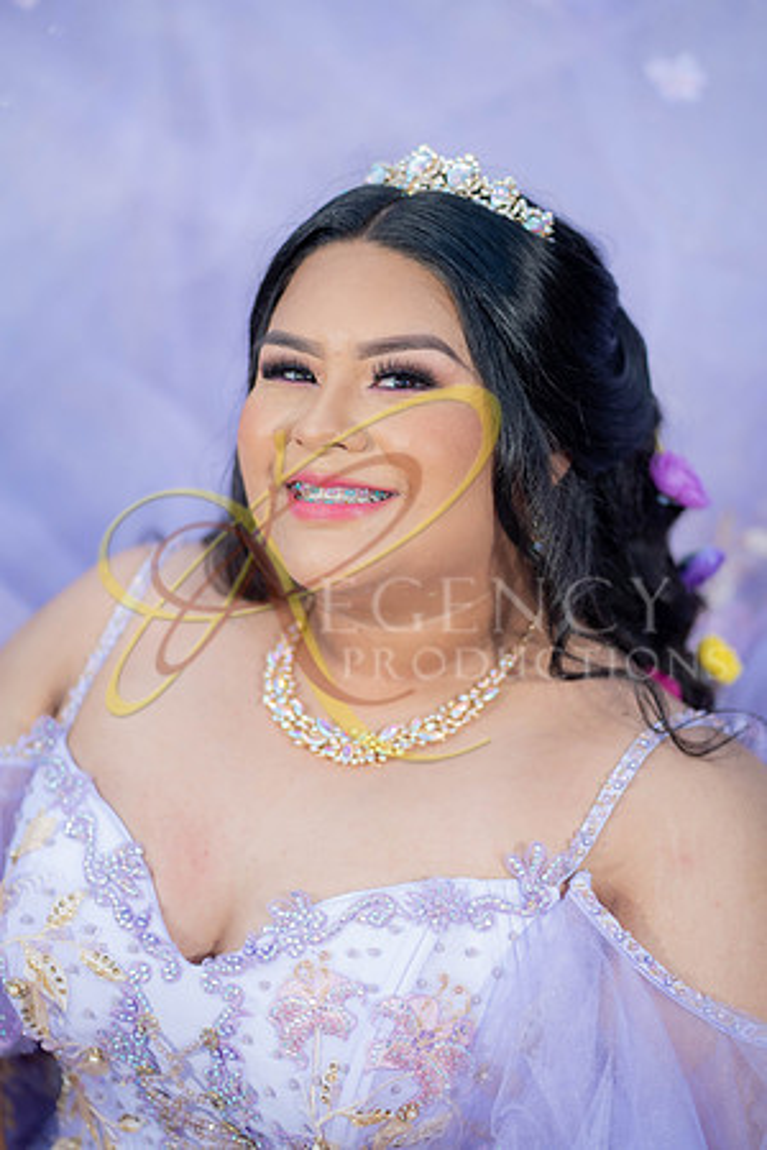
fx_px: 2716
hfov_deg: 16.1
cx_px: 384
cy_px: 575
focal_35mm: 85
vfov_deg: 23.9
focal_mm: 85
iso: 125
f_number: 1.8
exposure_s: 1/1250
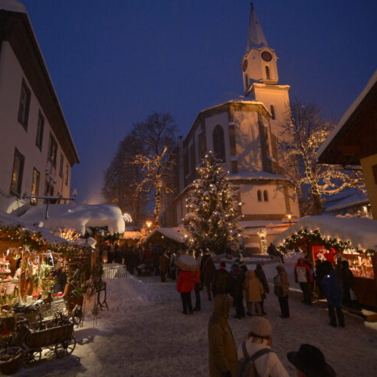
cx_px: 173
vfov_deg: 72.1
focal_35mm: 21
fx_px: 259
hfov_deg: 72.0
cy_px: 184
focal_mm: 16
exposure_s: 1/30
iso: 1600
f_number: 4
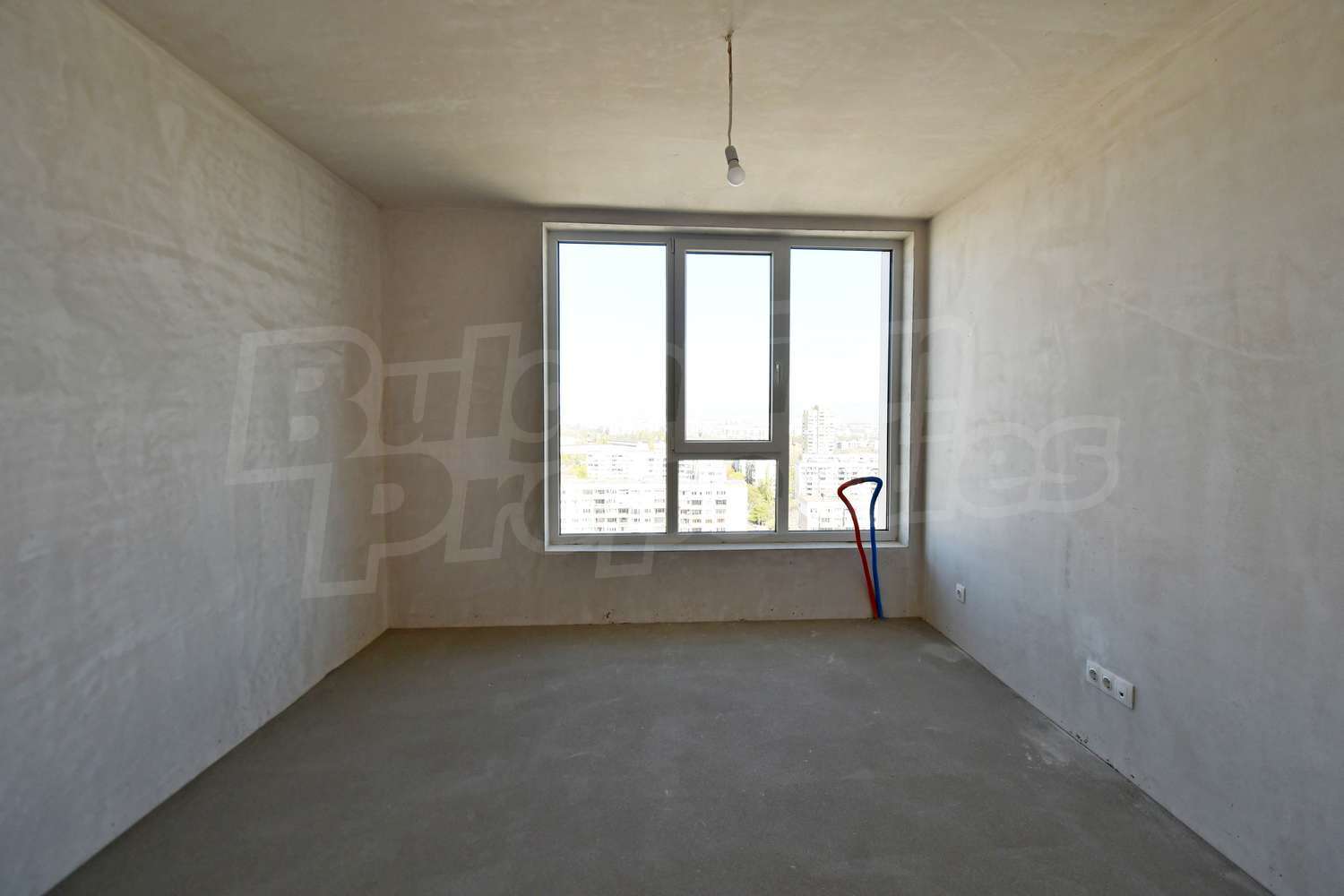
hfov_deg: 100.4
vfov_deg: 77.3
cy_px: 448
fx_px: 560
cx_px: 672
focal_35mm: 15
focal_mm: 10
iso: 400
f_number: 5.6
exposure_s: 1/250
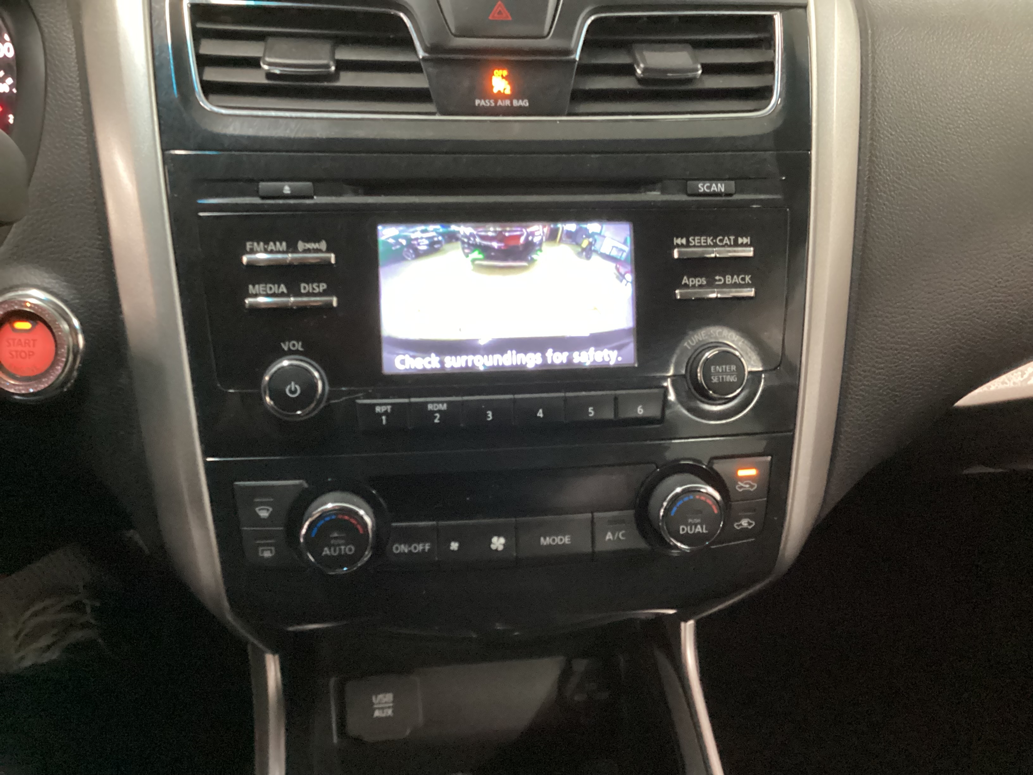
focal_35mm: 31
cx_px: 516
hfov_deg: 58.4
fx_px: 925
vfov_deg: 45.4
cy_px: 388
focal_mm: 3.3
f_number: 2.4
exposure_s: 1/25
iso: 640
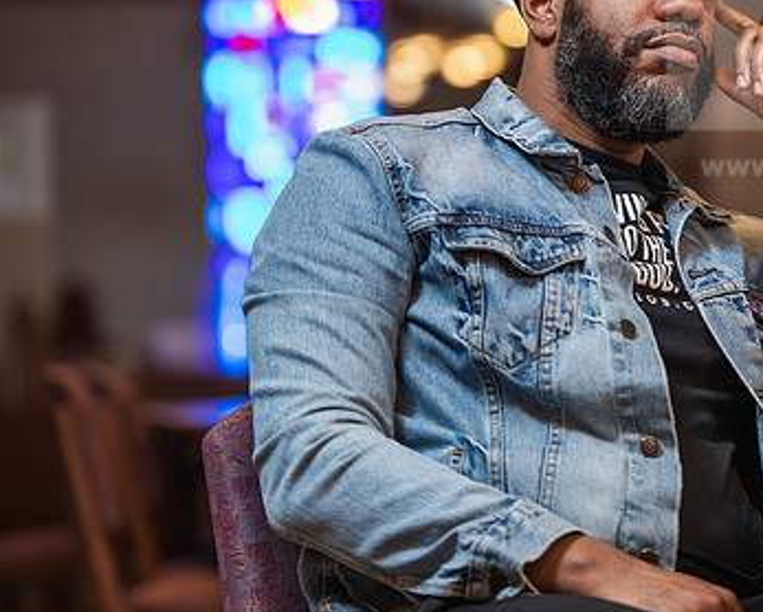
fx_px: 4609
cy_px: 212
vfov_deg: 7.6
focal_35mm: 204
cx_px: 600
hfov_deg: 9.4
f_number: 2.8
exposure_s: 1/160
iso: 800
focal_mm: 130
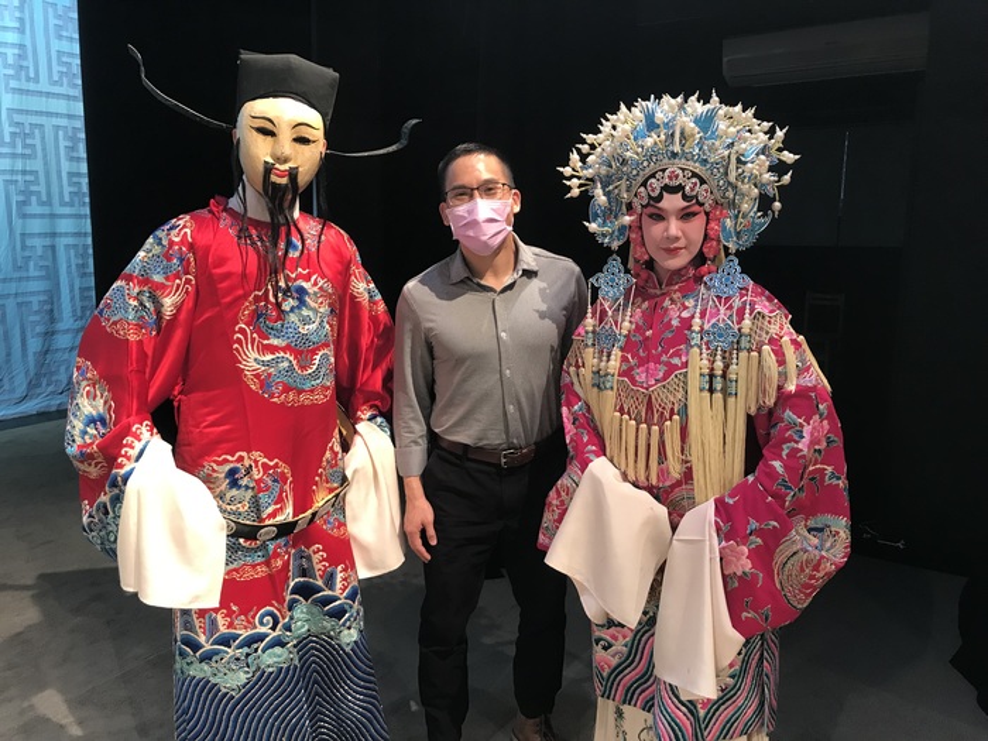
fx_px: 799
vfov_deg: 49.7
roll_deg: +0.9
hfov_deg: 63.4
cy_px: 370
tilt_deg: -9.1
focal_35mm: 28
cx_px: 494
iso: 40
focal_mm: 3.99
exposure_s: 1/30
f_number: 1.8
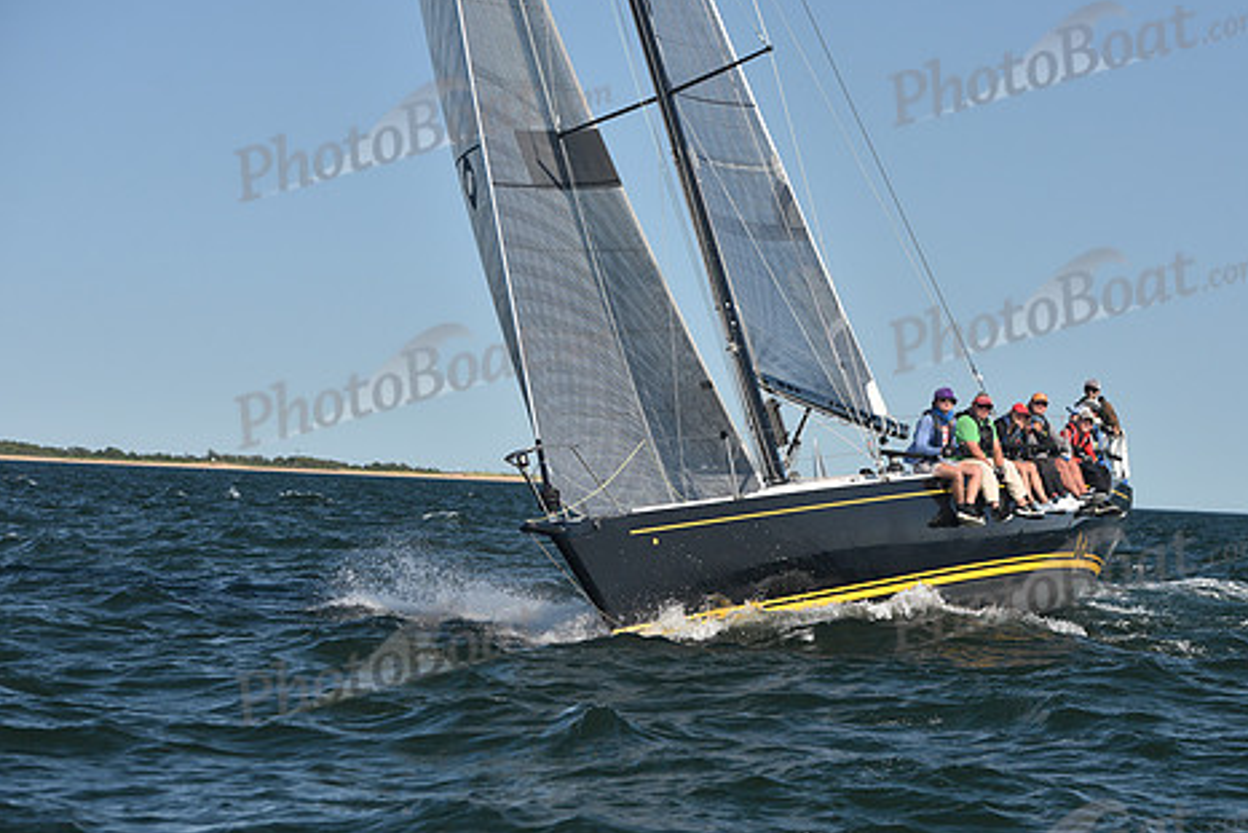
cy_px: 481
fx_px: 4230
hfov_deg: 16.8
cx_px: 753
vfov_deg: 11.2
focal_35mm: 122
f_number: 5
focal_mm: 98
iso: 250
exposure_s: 1/800
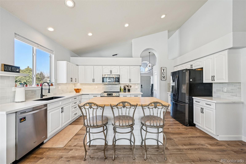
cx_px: 123
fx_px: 96
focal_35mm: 14
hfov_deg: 104.3
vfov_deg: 81.2
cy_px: 82
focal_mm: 14
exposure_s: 1/15
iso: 90
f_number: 11
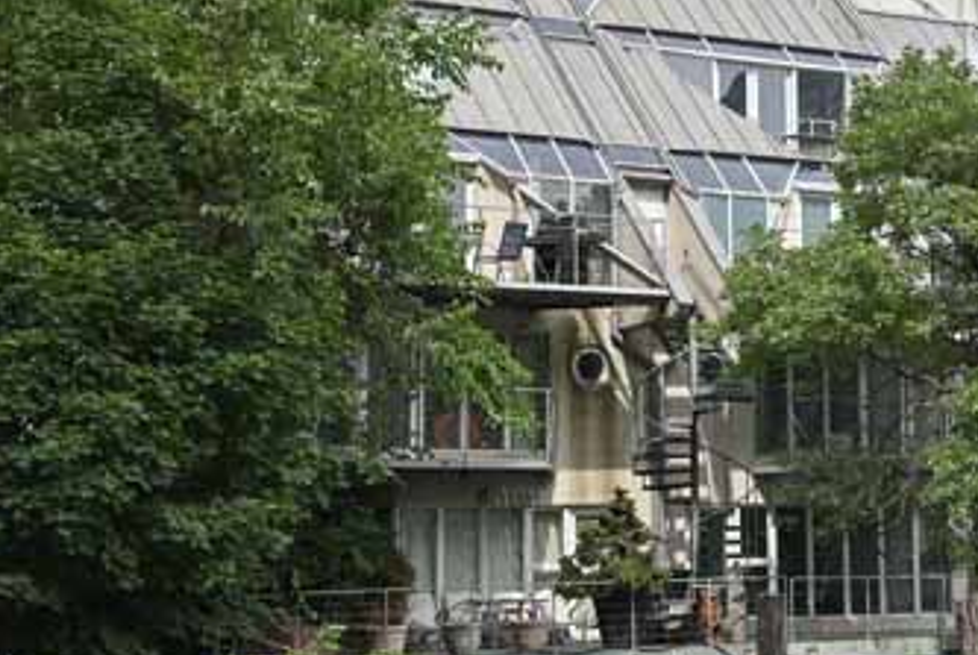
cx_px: 905
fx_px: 2285
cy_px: 164
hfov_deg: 23.4
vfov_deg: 16.2
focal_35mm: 84
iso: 100
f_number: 5
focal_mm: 35
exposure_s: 1/640
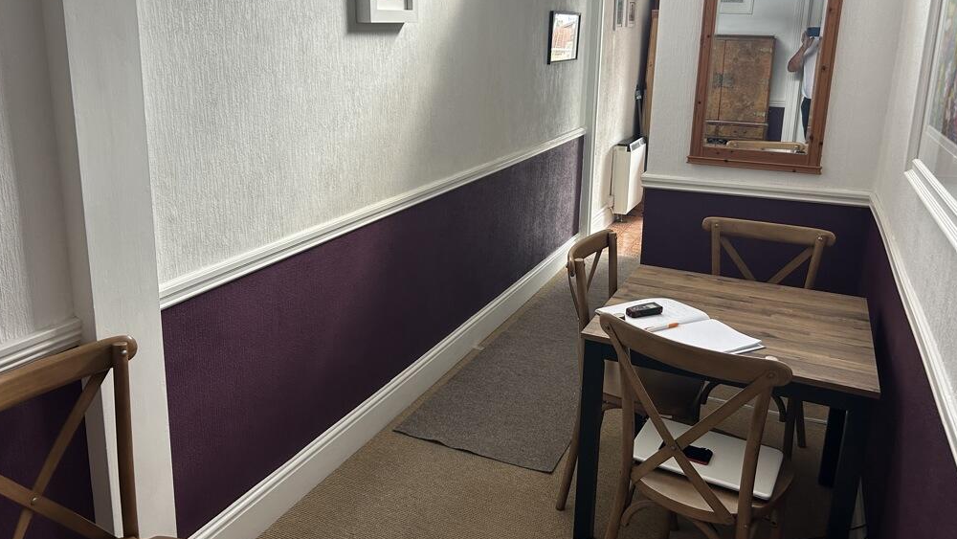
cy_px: 201
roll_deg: -0.8
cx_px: 478
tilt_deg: -14.2
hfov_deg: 66.1
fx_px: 736
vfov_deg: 39.9
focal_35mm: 29
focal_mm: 5.7
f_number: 1.5
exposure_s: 1/121
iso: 125
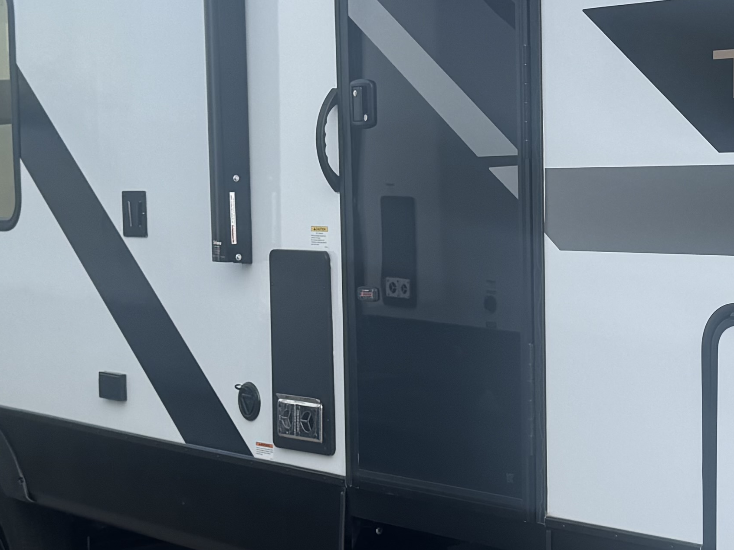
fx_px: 1718
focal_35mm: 81
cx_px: 659
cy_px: 345
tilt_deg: -6.4
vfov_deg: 18.2
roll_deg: -1.1
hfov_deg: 23.5
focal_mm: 6.76
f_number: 1.78
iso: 80
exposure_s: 1/1637
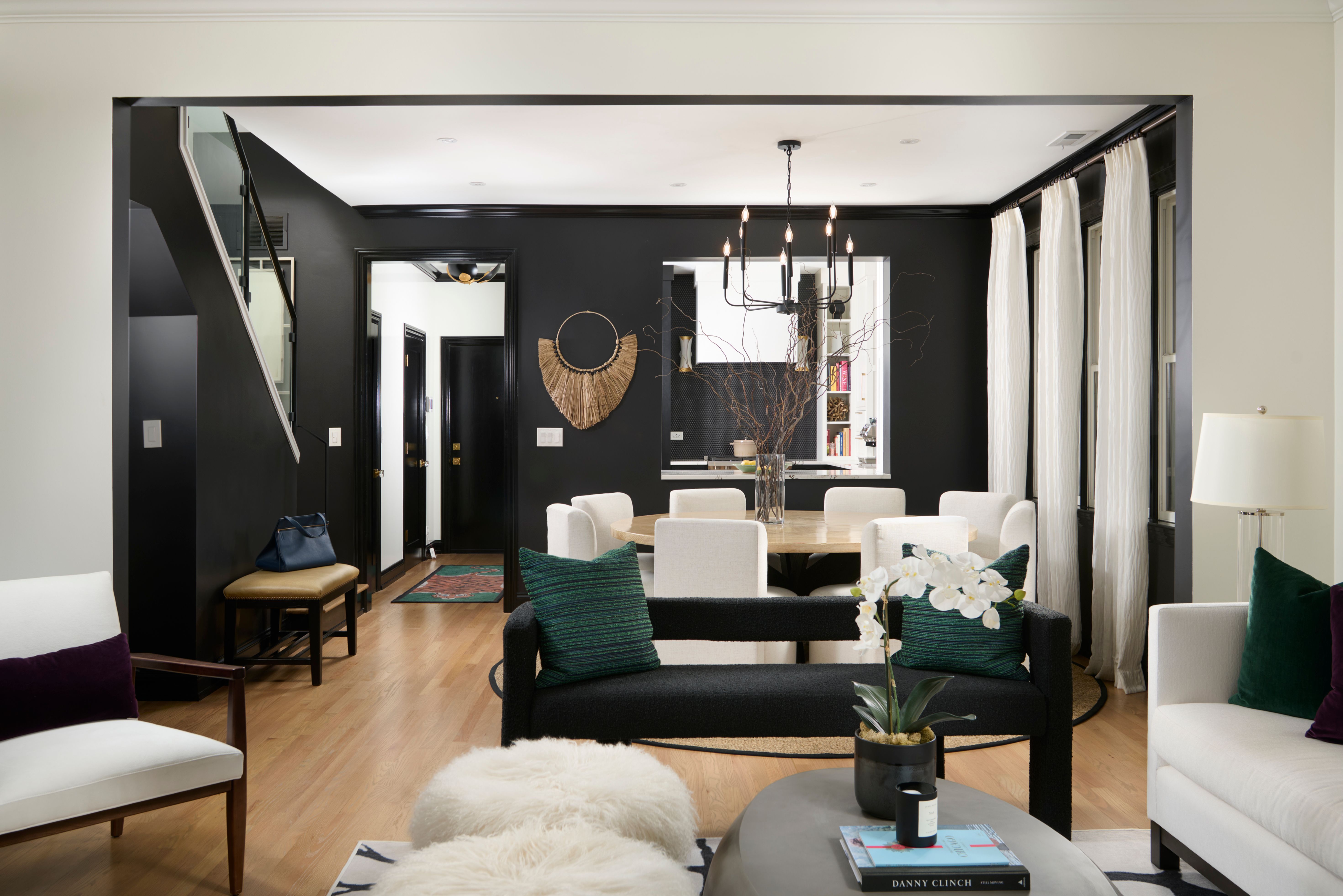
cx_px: 672
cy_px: 448
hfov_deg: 61.9
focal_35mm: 30
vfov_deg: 43.6
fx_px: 1120
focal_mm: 30
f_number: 7.1
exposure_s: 1/200
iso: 250
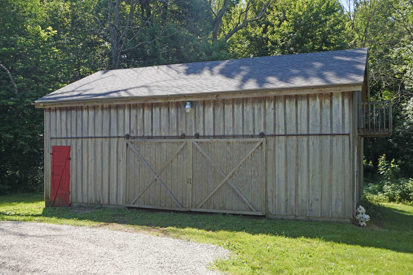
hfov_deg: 53.1
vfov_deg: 36.9
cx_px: 206
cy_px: 138
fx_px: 413
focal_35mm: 36
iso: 100
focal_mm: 24
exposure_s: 1/200
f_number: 7.1
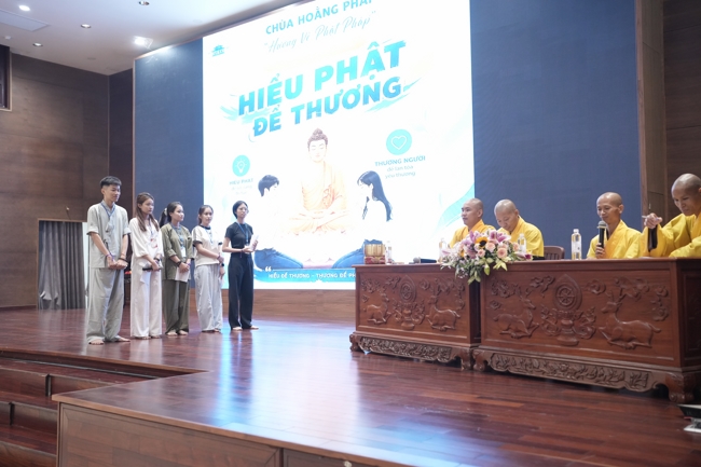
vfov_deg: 36.9
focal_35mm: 36
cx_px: 350
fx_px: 701
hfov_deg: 53.1
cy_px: 234
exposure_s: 1/160
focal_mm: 36
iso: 4000
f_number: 2.8
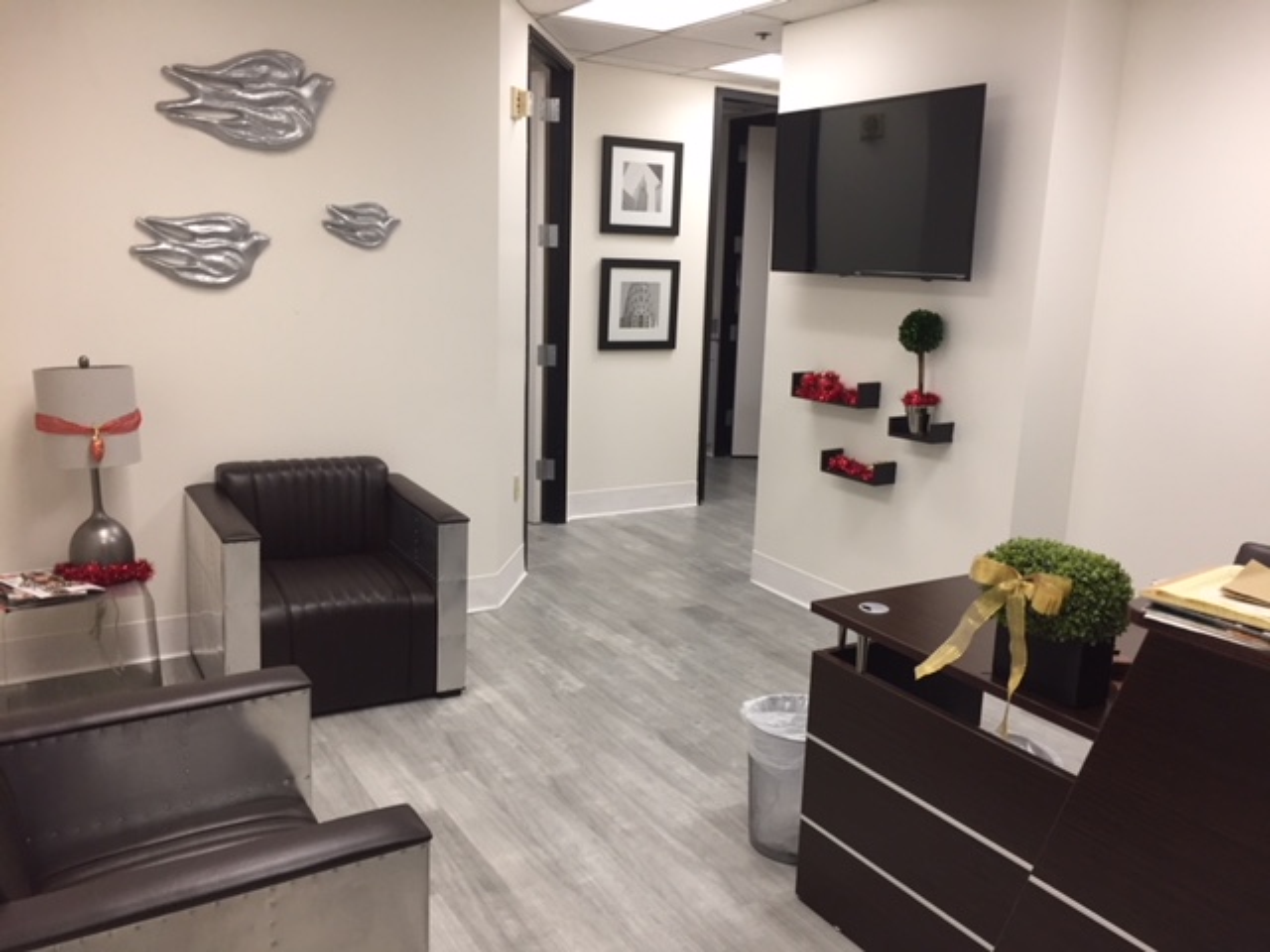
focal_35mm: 29
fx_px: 1064
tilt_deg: -11.0
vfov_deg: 48.2
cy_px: 476
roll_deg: -1.6
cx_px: 635
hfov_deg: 61.7
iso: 50
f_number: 2.2
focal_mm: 4.15
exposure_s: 1/30
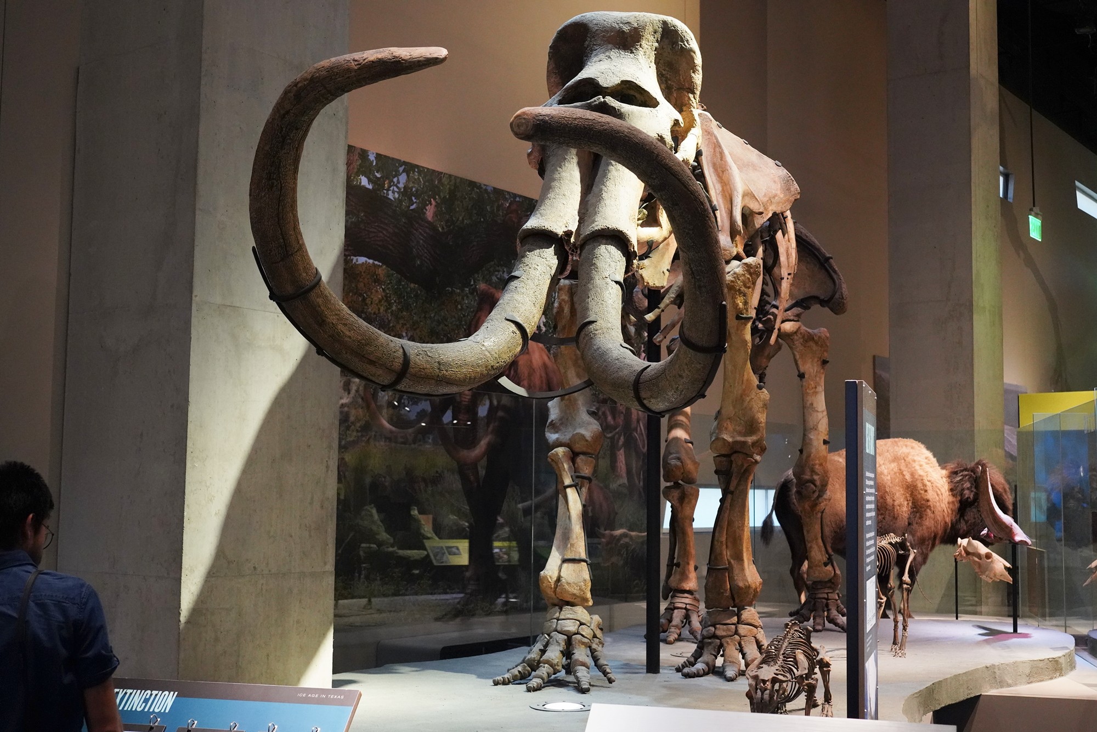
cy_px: 366
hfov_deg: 46.4
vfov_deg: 31.9
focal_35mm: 42
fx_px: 1280
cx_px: 548
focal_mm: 42
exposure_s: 1/100
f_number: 5.6
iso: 6400
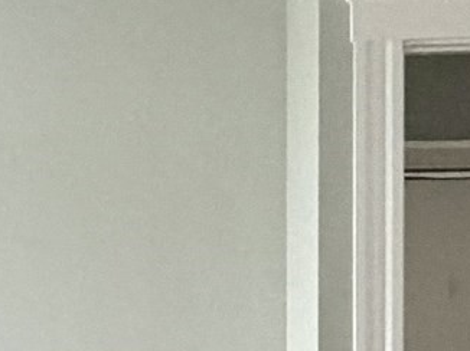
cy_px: 363
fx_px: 1194
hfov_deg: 21.2
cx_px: -42
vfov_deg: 16.4
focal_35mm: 88
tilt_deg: -2.2
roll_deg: +0.6
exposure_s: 1/60
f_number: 2.2
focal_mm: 2.22
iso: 320
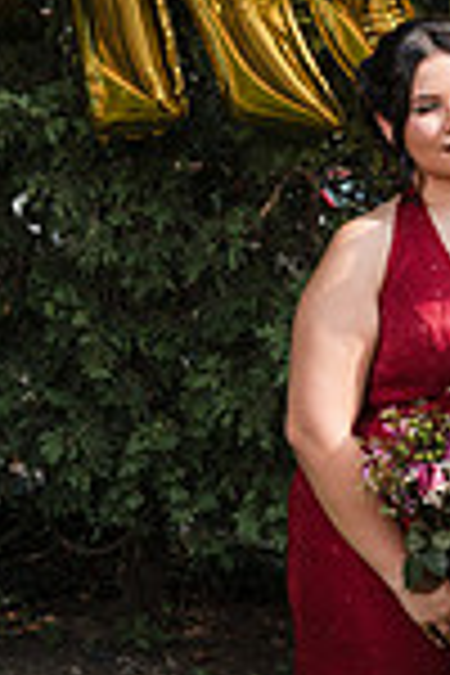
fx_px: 1969
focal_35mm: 105
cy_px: 428
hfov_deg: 12.9
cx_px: 441
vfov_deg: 19.4
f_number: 5
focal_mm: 35
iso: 200
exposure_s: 1/250
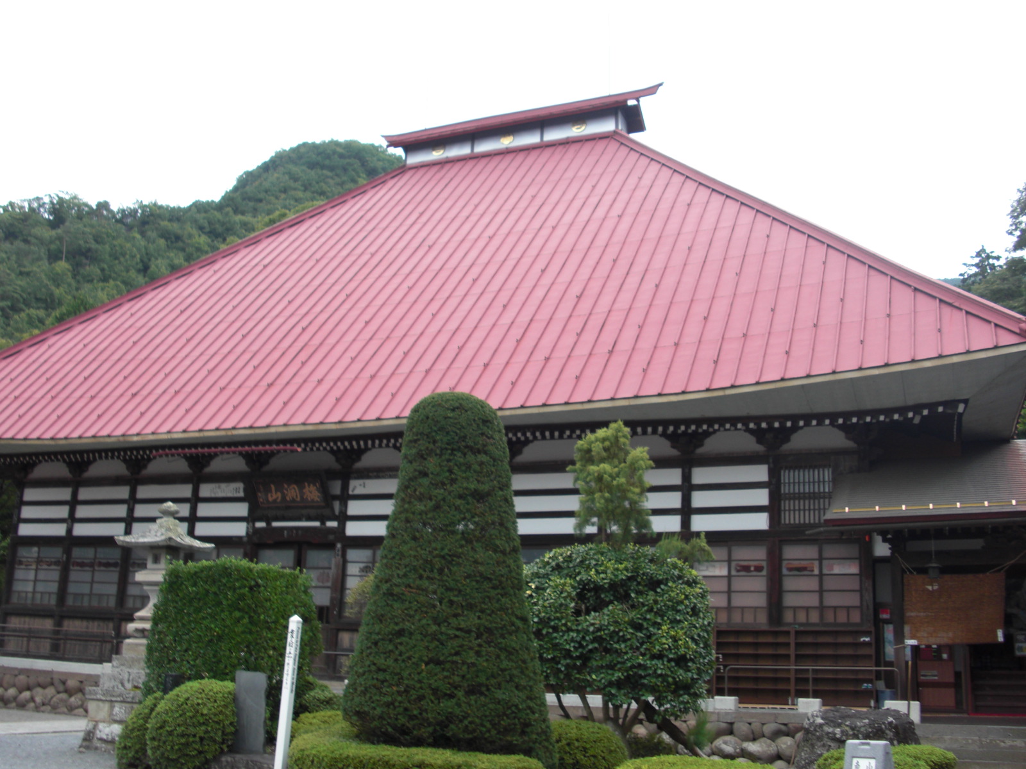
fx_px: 1067
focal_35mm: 36
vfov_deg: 39.7
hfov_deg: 51.4
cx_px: 513
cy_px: 384
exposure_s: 1/80
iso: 50
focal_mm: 6.3
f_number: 2.8
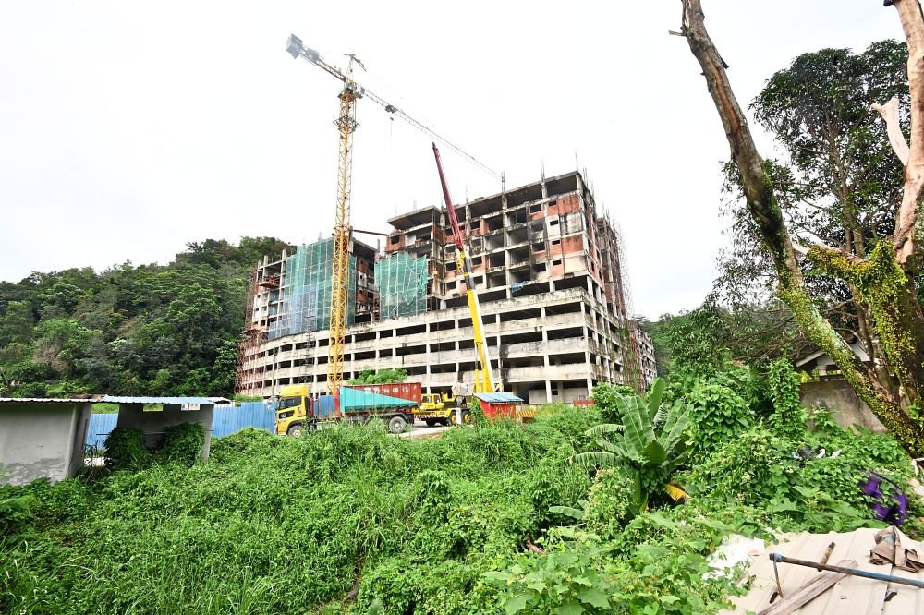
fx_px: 411
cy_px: 308
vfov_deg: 73.7
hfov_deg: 96.8
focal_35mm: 16
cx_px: 462
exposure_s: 1/60
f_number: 22
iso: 400
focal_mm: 16
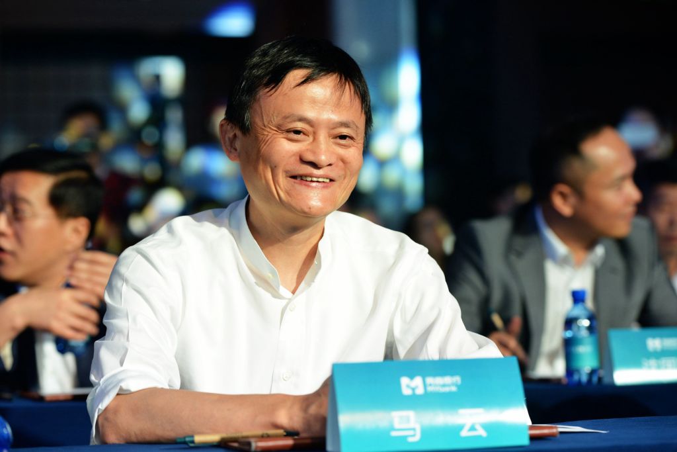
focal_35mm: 122
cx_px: 338
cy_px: 226
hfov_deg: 16.8
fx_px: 2294
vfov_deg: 11.2
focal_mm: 122
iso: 1250
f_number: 4.5
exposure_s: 1/200
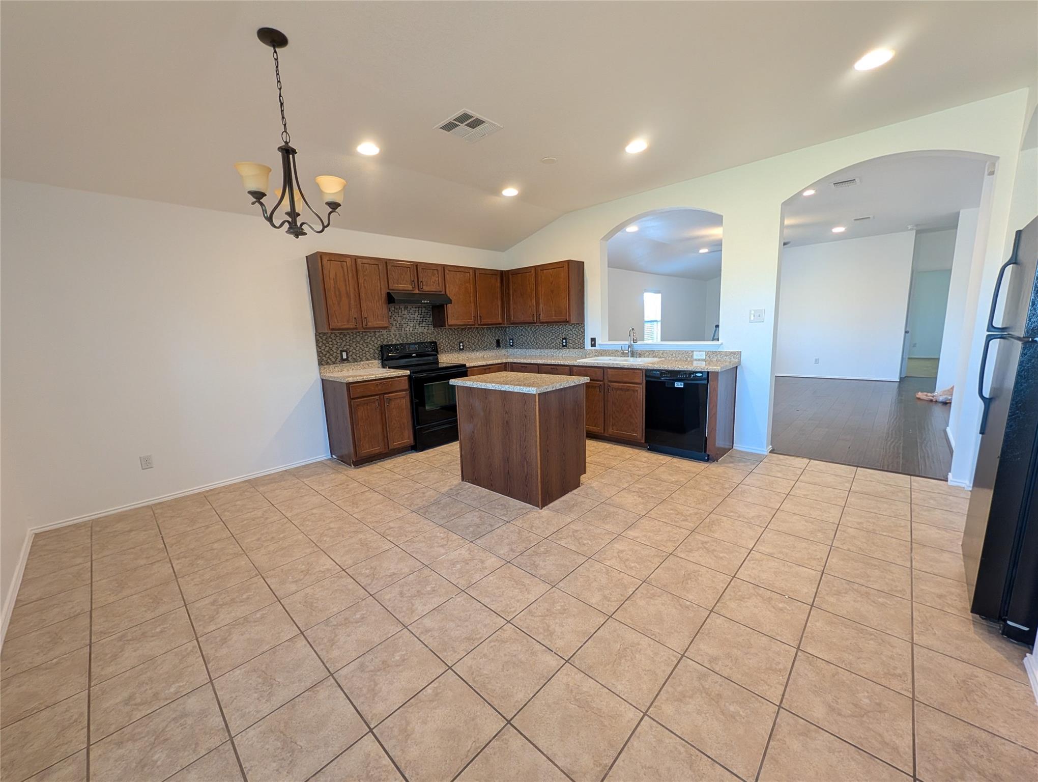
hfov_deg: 110.5
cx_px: 519
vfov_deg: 94.6
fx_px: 360
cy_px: 391
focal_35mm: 12
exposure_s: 1/40
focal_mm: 2.02
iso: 132
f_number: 1.7
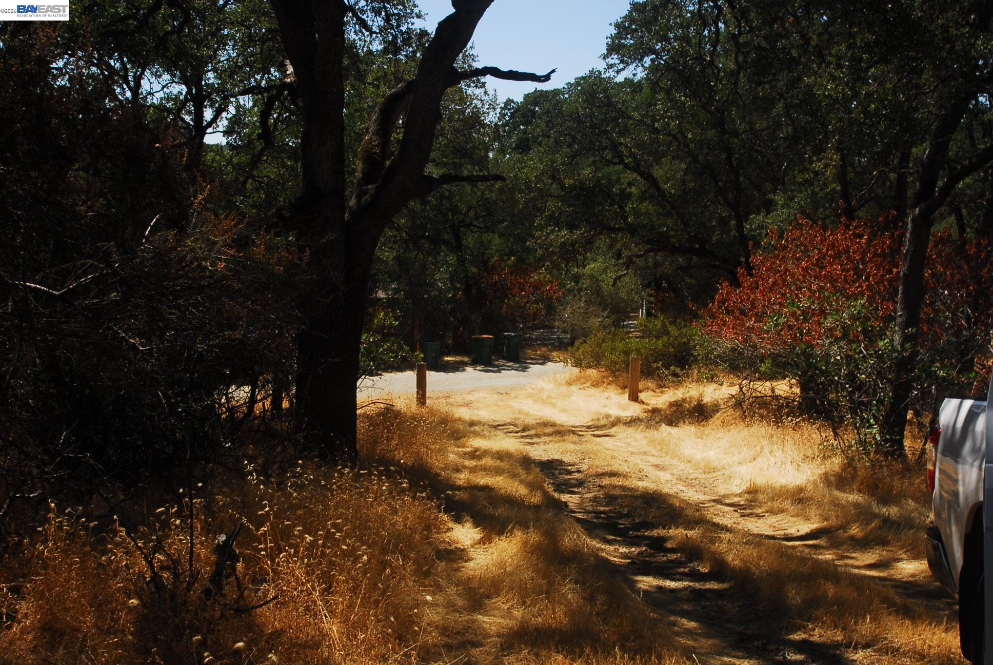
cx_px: 496
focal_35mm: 36
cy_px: 332
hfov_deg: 53.1
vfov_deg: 37.0
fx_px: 994
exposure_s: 1/100
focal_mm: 24
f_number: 20
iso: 200
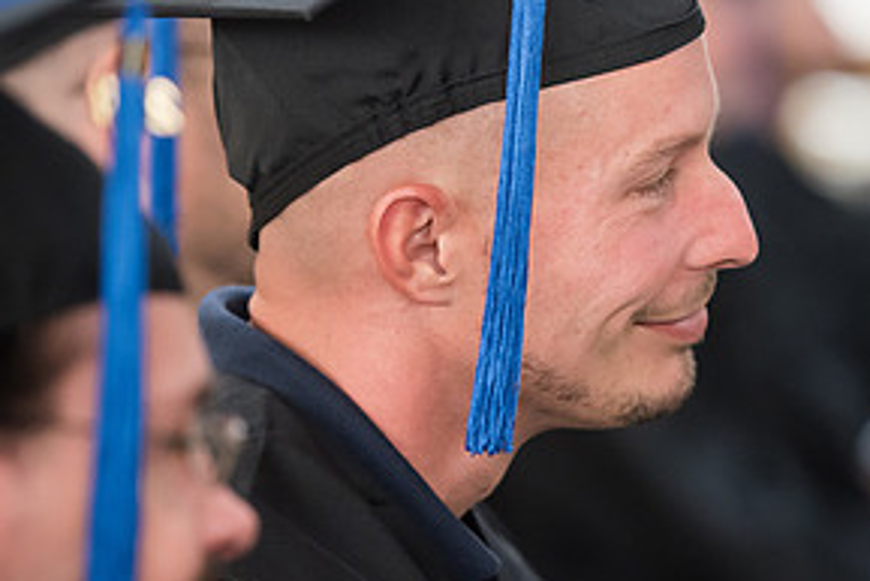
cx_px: 801
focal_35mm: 271
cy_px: 339
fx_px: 6552
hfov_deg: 7.6
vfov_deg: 5.1
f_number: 2.8
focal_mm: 135
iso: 2500
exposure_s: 1/200
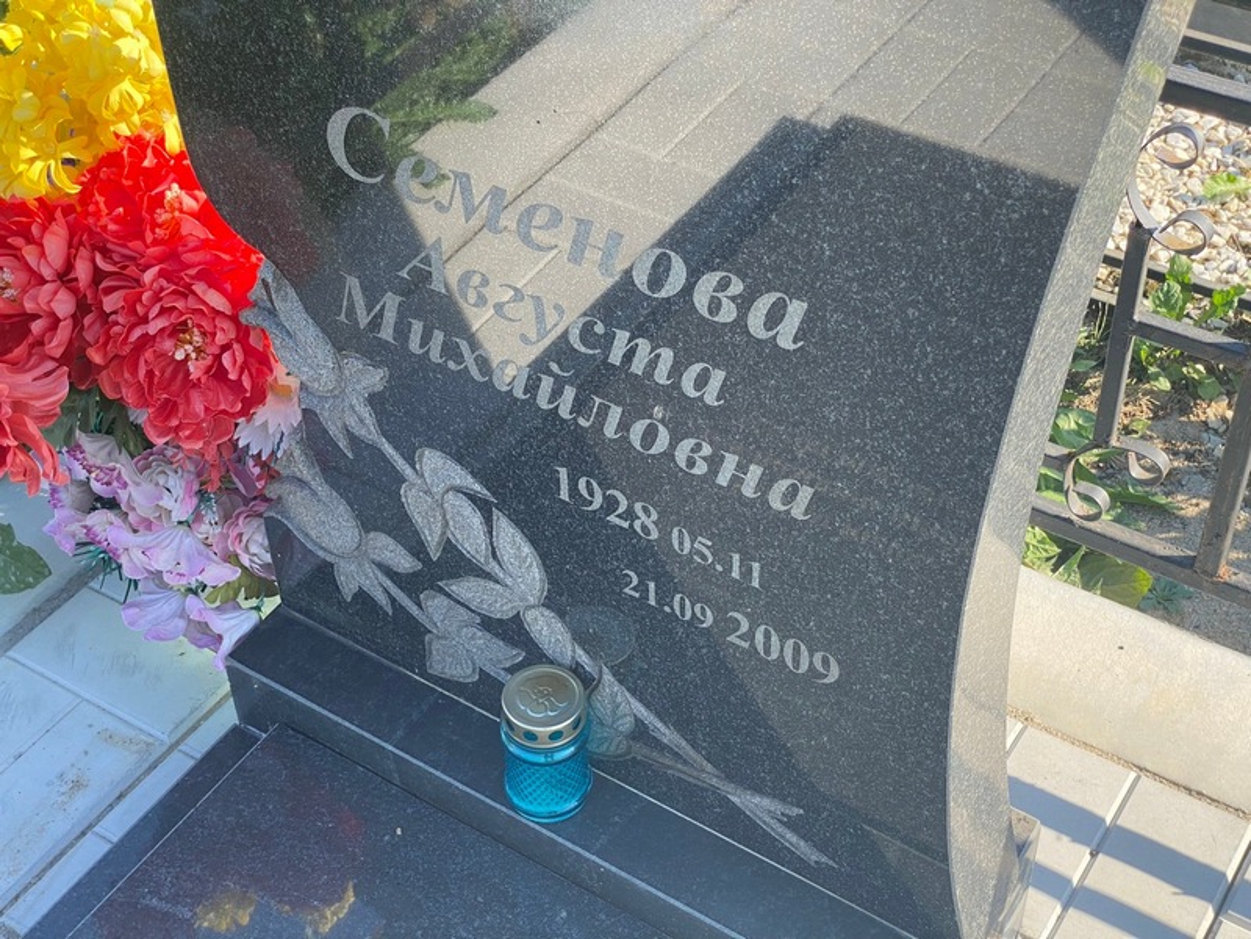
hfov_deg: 36.8
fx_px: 1879
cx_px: 626
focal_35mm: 52
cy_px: 470
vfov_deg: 28.0
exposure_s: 1/331
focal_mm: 6
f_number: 2
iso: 20
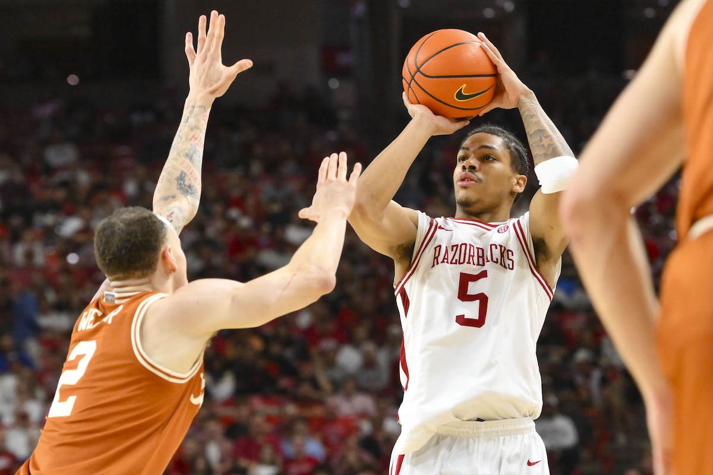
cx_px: 356
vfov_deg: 13.0
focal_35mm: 105
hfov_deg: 19.5
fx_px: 2079
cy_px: 238
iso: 4000
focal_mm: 105
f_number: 2.8
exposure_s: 1/2000
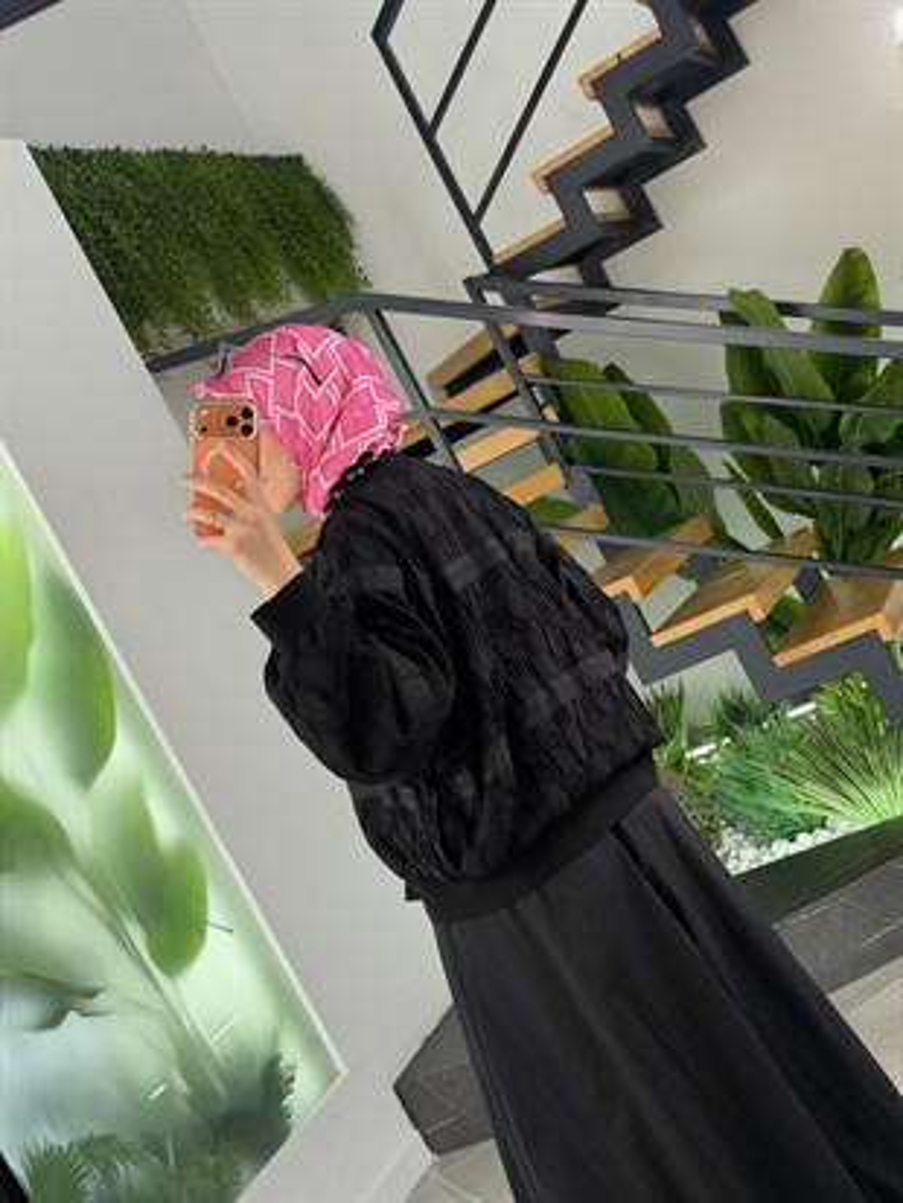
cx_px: 452
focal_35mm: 48
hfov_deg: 30.3
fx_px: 1669
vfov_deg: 39.6
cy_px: 602
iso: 50
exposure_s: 1/121
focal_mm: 6.76
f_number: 1.78
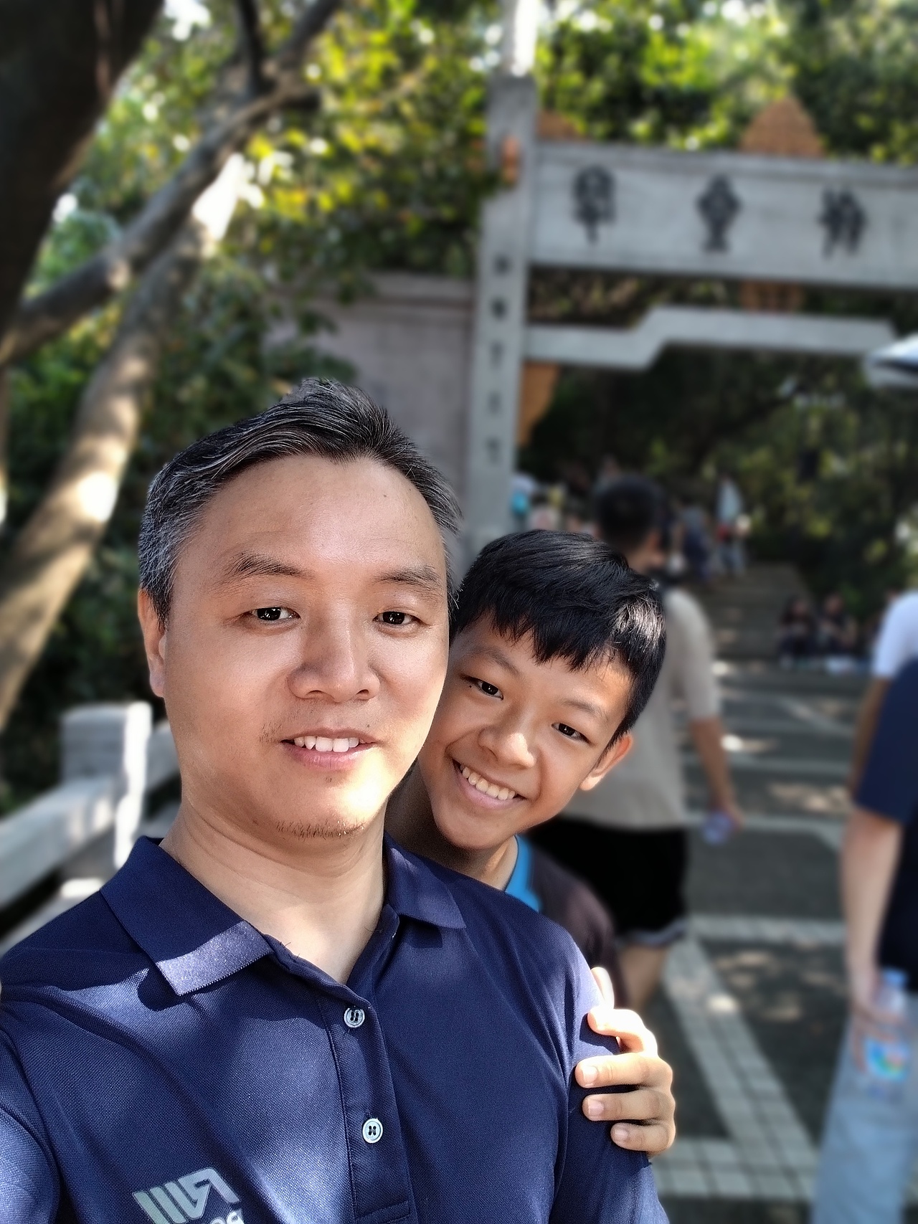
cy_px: 612
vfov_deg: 67.3
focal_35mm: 26
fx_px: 919
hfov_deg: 53.1
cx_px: 459
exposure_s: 1/100
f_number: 2
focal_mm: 2.76
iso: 110
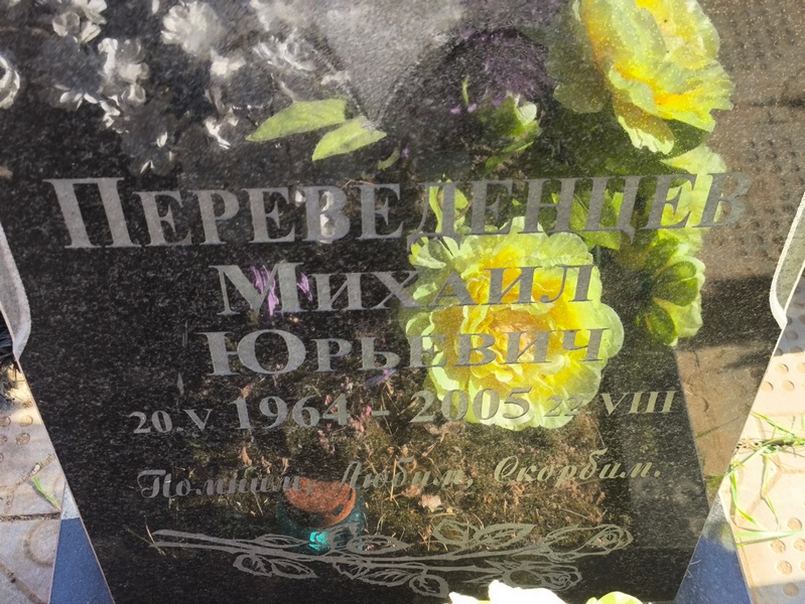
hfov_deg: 38.2
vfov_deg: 29.1
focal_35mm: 50
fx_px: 1163
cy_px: 302
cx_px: 402
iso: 50
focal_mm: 4.71
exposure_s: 1/275
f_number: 1.7
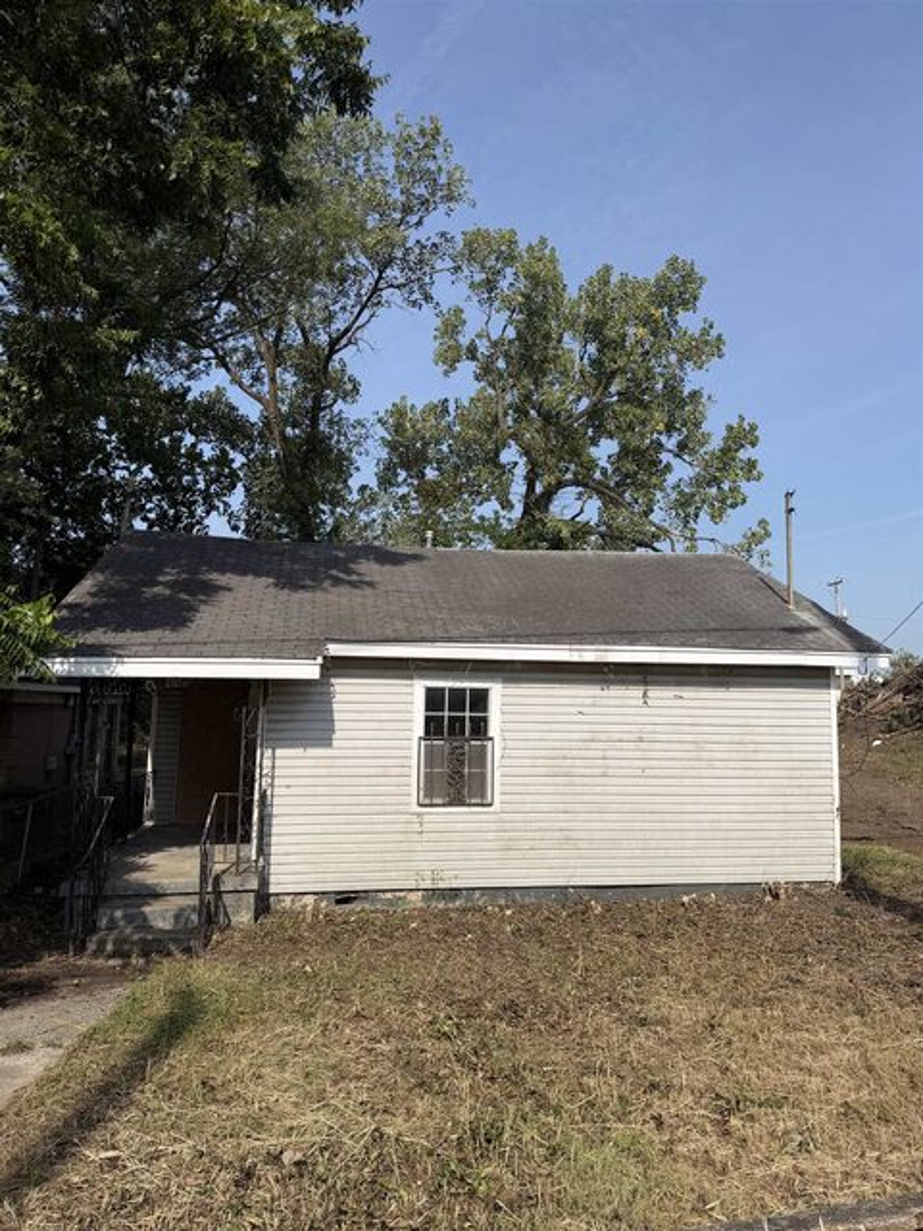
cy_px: 616
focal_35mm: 24
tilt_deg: +6.1
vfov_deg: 71.6
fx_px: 853
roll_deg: -0.5
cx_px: 462
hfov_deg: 56.8
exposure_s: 1/6173
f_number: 1.78
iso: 80
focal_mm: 6.76
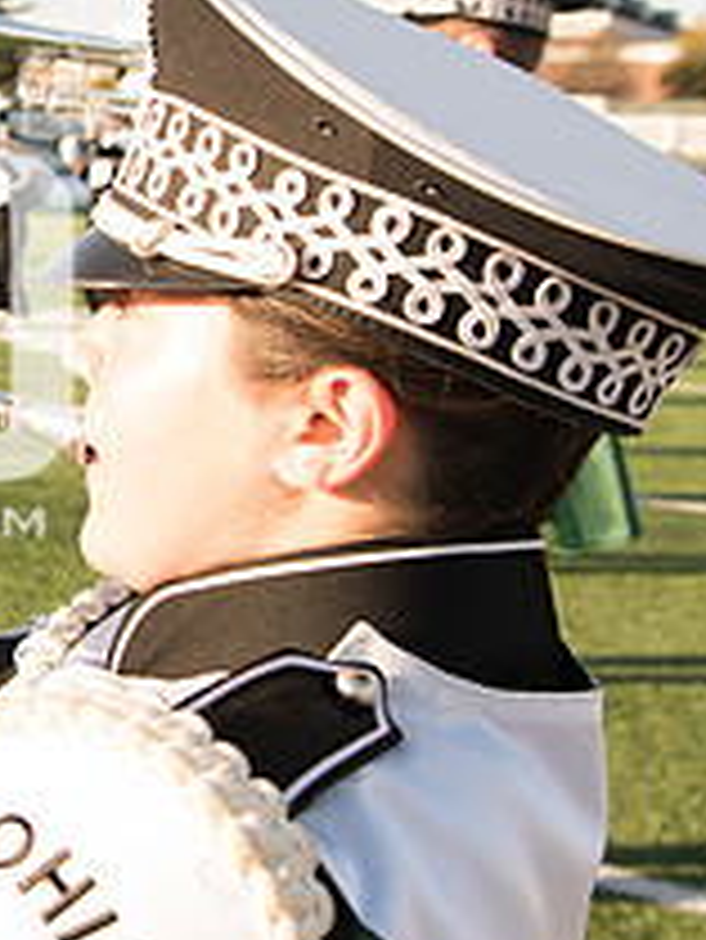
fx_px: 1739
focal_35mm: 64
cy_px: 362
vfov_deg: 30.1
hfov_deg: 20.5
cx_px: -265
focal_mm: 24
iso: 320
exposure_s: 1/640
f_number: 5
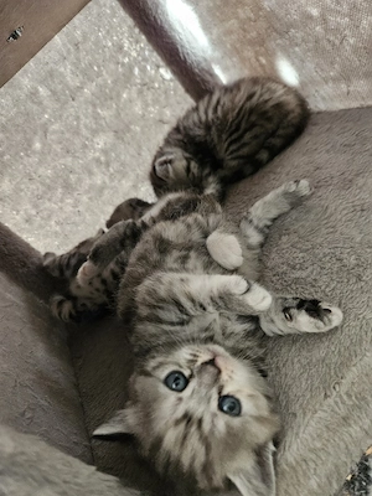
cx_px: 186
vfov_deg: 73.9
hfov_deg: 58.9
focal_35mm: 23
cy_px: 248
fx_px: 330
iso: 800
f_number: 1.8
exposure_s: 1/50.3
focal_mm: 5.4
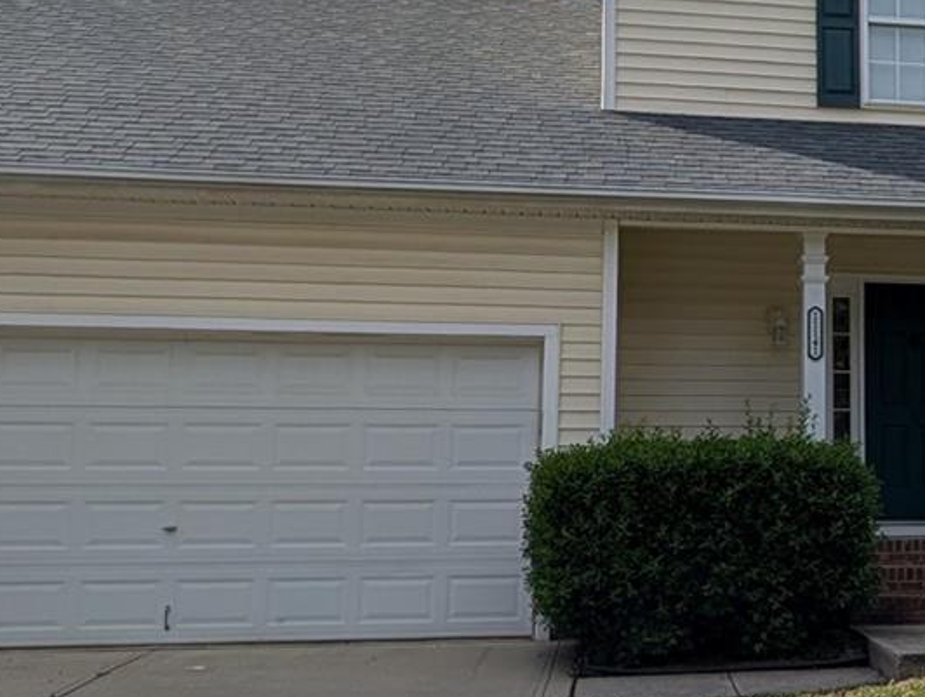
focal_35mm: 46
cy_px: 374
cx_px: 885
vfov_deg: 31.6
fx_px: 1231
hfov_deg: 37.6
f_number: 1.7
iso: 48
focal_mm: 2.02
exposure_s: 1/3906
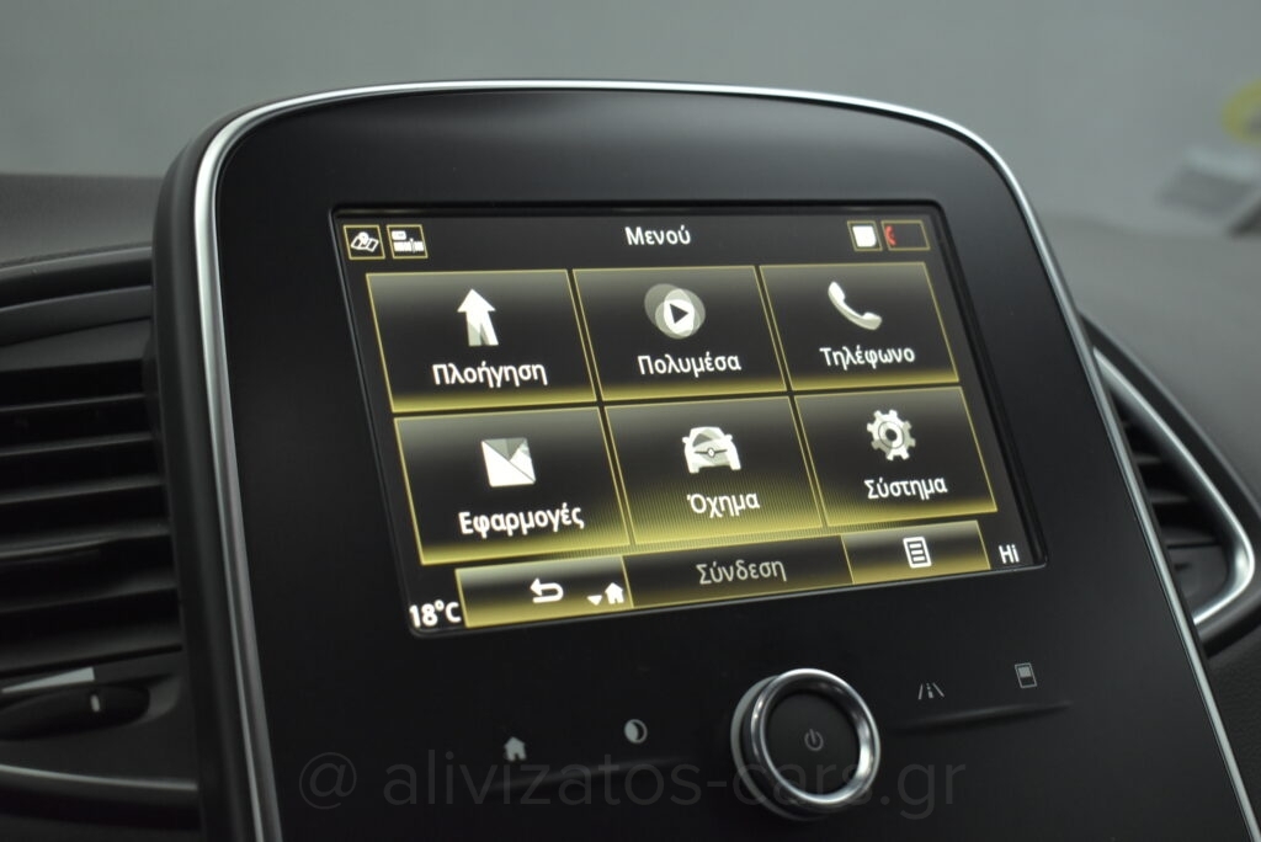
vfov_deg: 23.8
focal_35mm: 57
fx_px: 1998
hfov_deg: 35.0
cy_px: 421
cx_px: 630
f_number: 4.8
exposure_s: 1/125
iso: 1600
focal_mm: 38
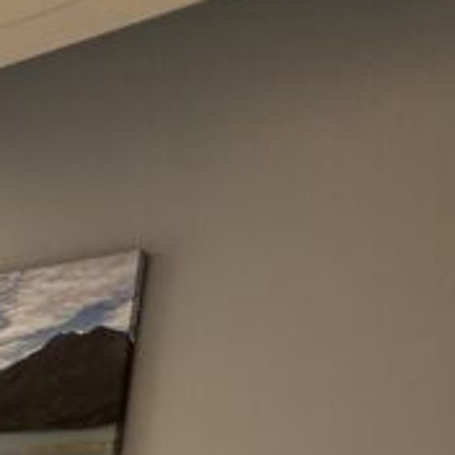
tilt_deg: -16.9
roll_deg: +2.3
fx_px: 1071
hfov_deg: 15.9
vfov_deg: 19.0
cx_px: -558
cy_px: 794
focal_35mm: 72
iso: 160
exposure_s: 1/99
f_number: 2.2
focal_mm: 2.22
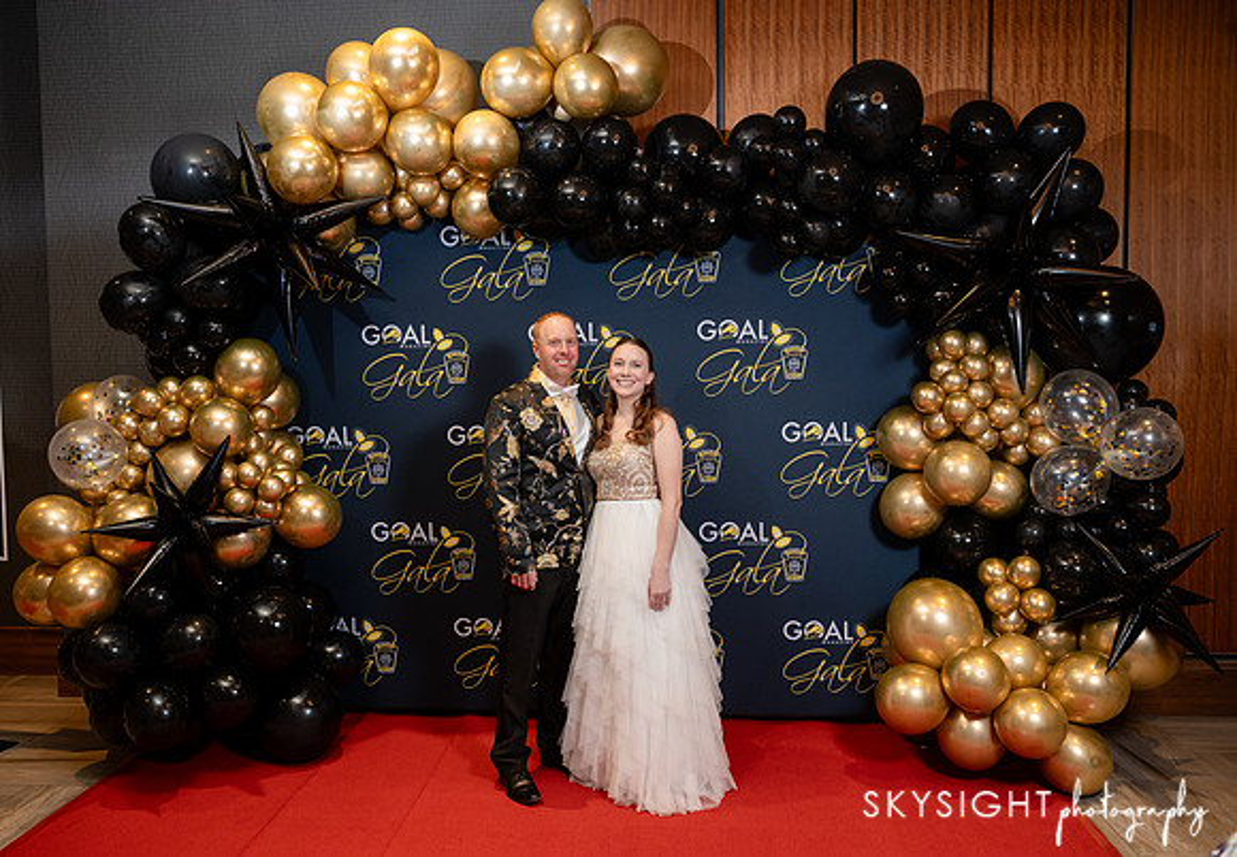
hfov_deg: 62.3
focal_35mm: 29
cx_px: 590
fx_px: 1023
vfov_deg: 45.5
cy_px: 426
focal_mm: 28
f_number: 3.2
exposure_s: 1/200
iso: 1000
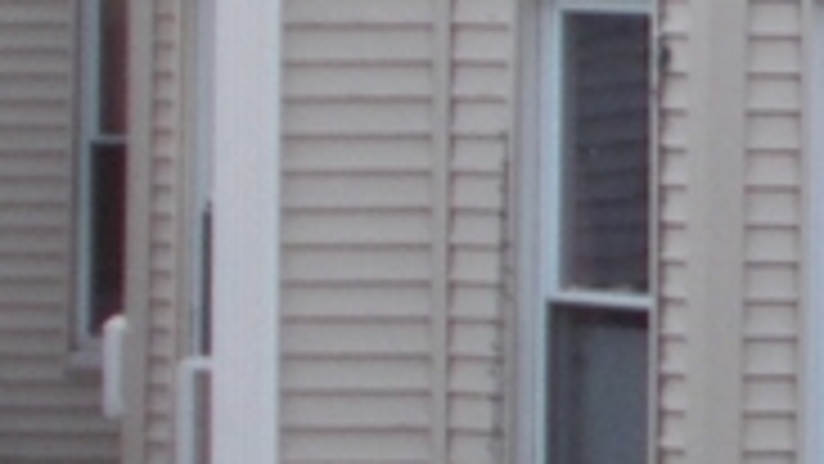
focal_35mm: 354
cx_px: 1765
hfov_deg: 5.9
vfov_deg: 3.4
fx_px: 7736
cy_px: -167
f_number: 4.9
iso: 80
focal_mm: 10.3
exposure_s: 1/320
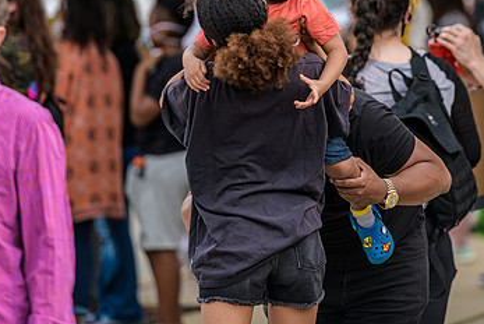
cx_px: 275
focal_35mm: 334
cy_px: 59
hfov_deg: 6.2
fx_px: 4494
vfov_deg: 4.1
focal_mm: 200
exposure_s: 1/800
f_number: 3.2
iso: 200
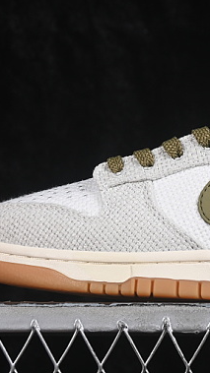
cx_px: 243
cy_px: 140
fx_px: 1644
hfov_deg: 7.3
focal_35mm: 166
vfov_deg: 13.0
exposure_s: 1/80
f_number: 8
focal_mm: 50
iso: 160
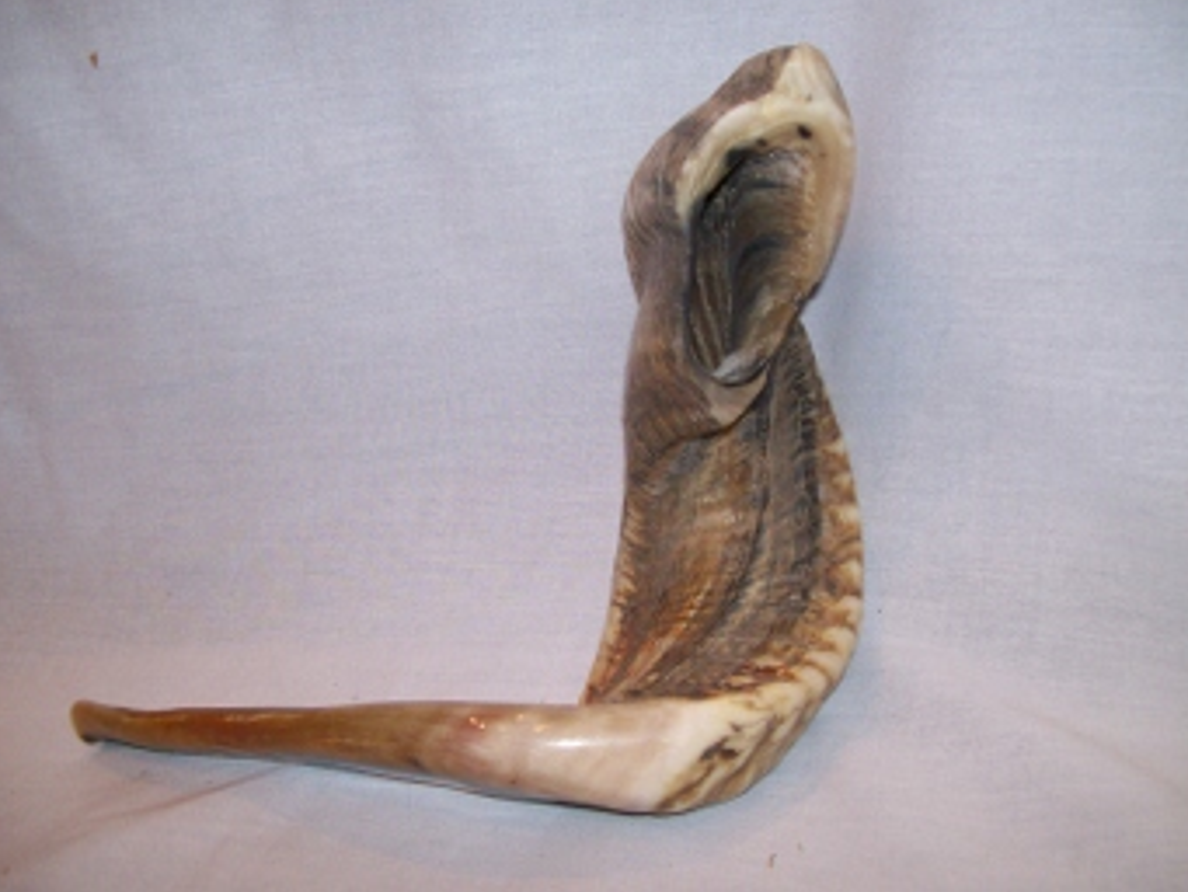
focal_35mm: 37
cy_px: 437
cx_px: 589
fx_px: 1270
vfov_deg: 38.7
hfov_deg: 50.1
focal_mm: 6
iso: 80
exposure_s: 1/64
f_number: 2.7
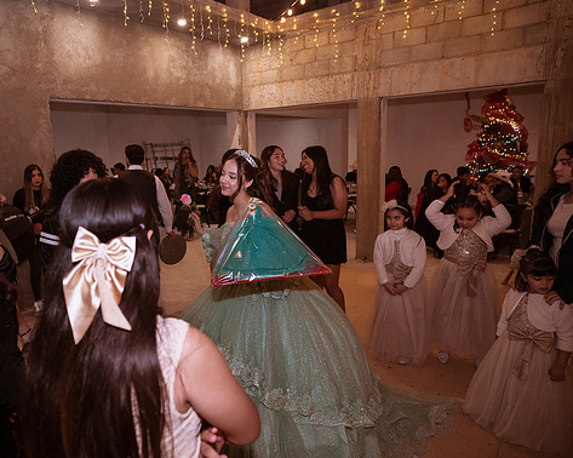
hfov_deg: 72.1
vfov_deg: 60.8
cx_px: 239
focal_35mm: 23
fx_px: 390
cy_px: 227
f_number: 3.5
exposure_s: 1/160
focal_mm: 20
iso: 1600
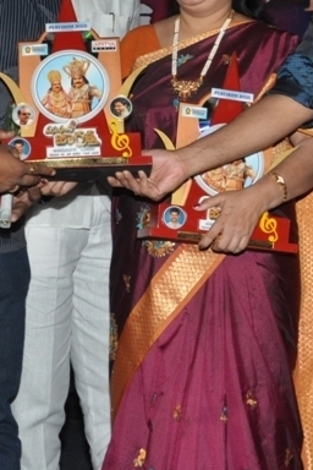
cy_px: 99
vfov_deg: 21.0
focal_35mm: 96
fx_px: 1252
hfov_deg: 14.1
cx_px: 46
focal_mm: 24
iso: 400
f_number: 10
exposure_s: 1/125
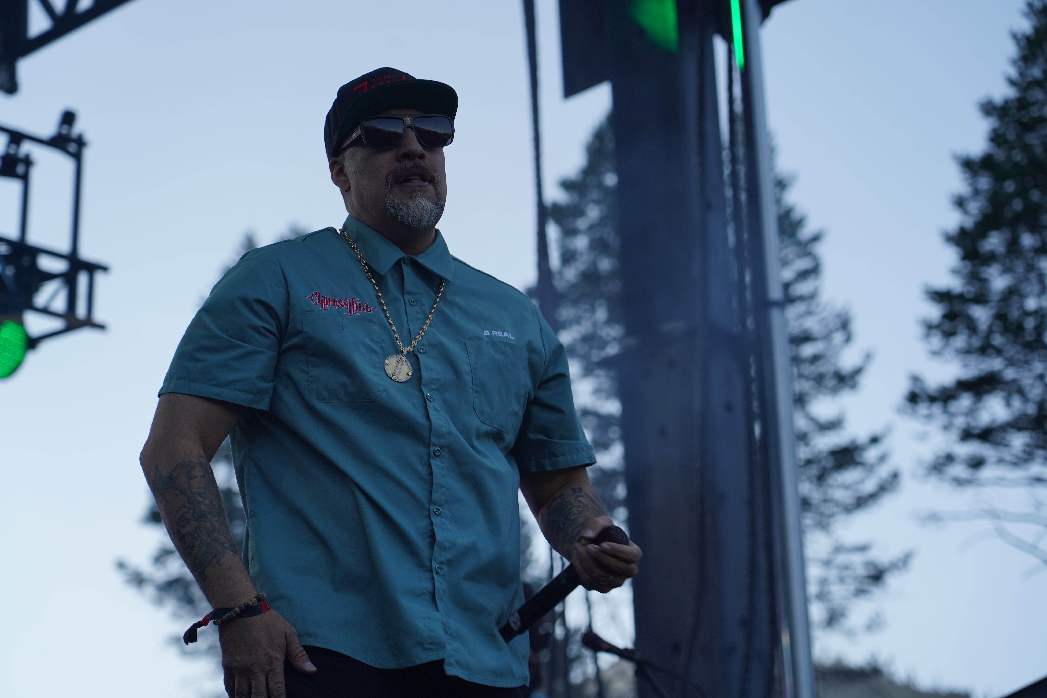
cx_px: 524
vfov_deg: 13.0
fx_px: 3054
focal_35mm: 105
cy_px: 349
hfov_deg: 19.5
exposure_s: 1/250
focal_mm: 105
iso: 100
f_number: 5
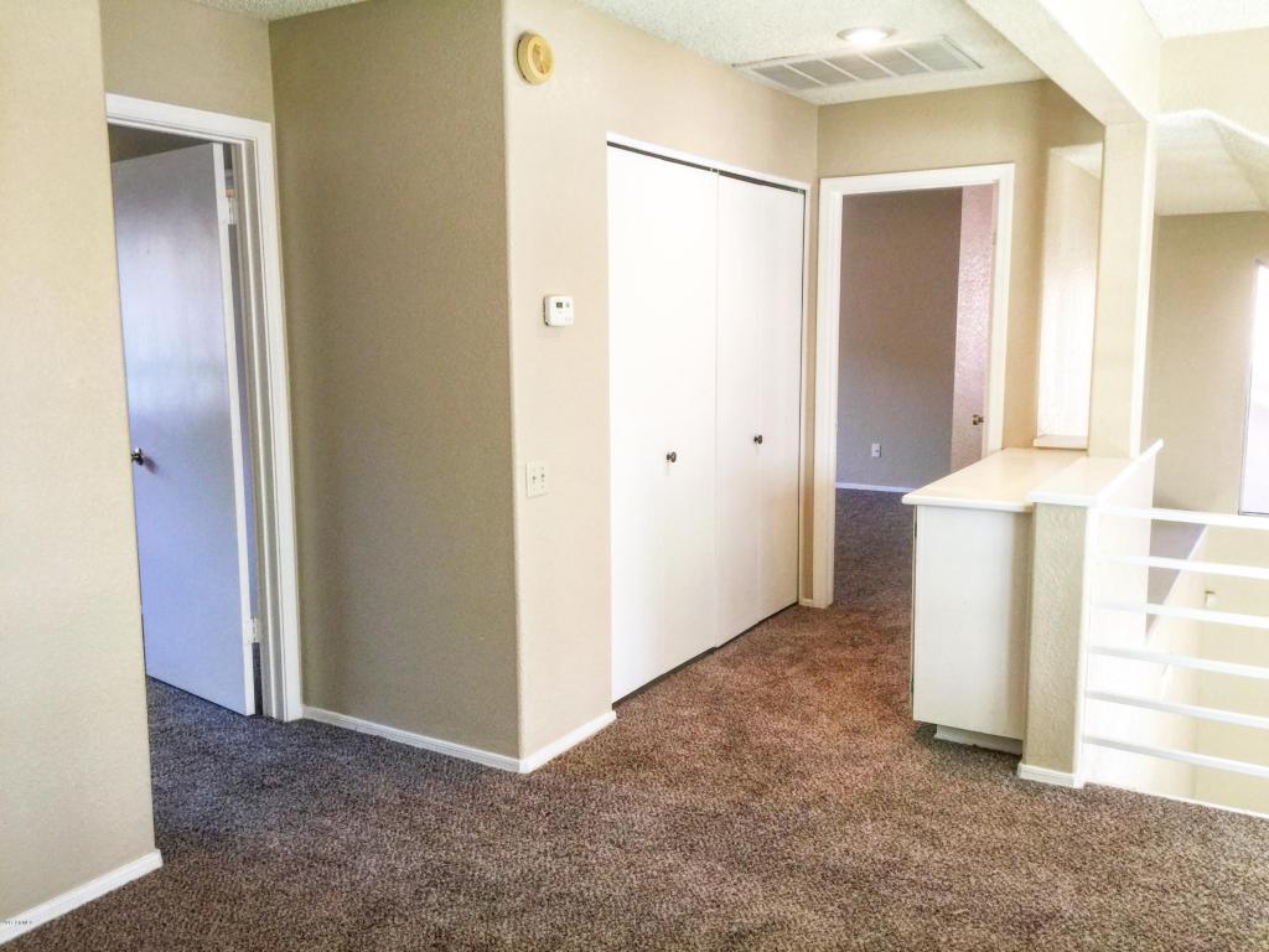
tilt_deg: -5.7
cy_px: 476
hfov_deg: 61.7
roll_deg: -2.5
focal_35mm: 29
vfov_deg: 48.2
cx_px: 634
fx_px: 1063
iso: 50
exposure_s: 1/30
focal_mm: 4.15
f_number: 2.2
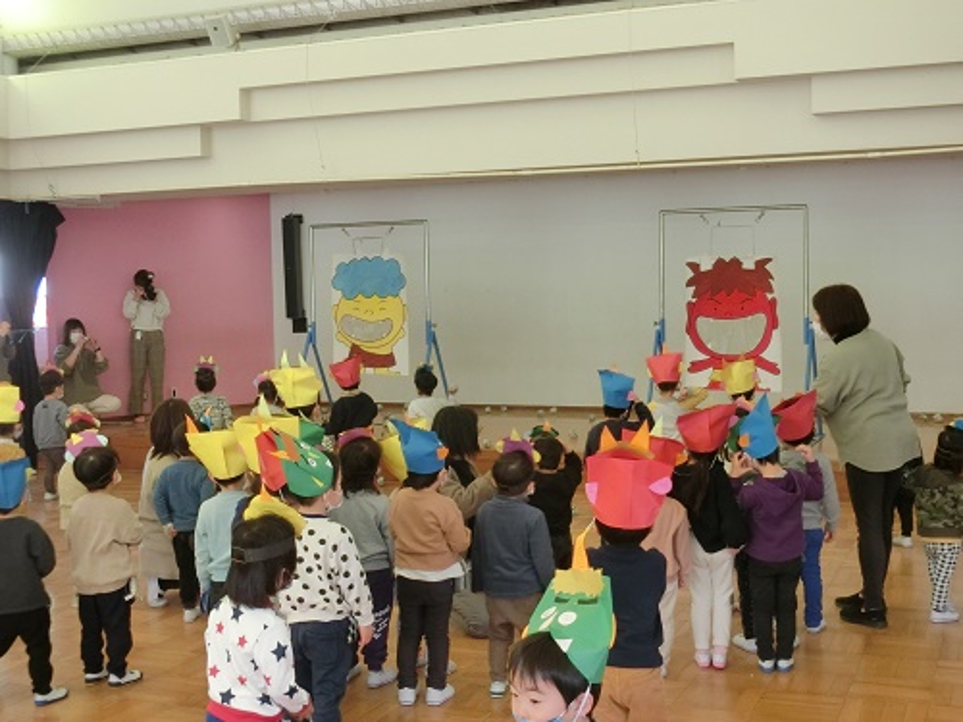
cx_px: 482
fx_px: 1252
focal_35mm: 45
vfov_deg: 32.2
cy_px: 361
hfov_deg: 42.1
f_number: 4.4
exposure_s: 1/60
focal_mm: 8
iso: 400
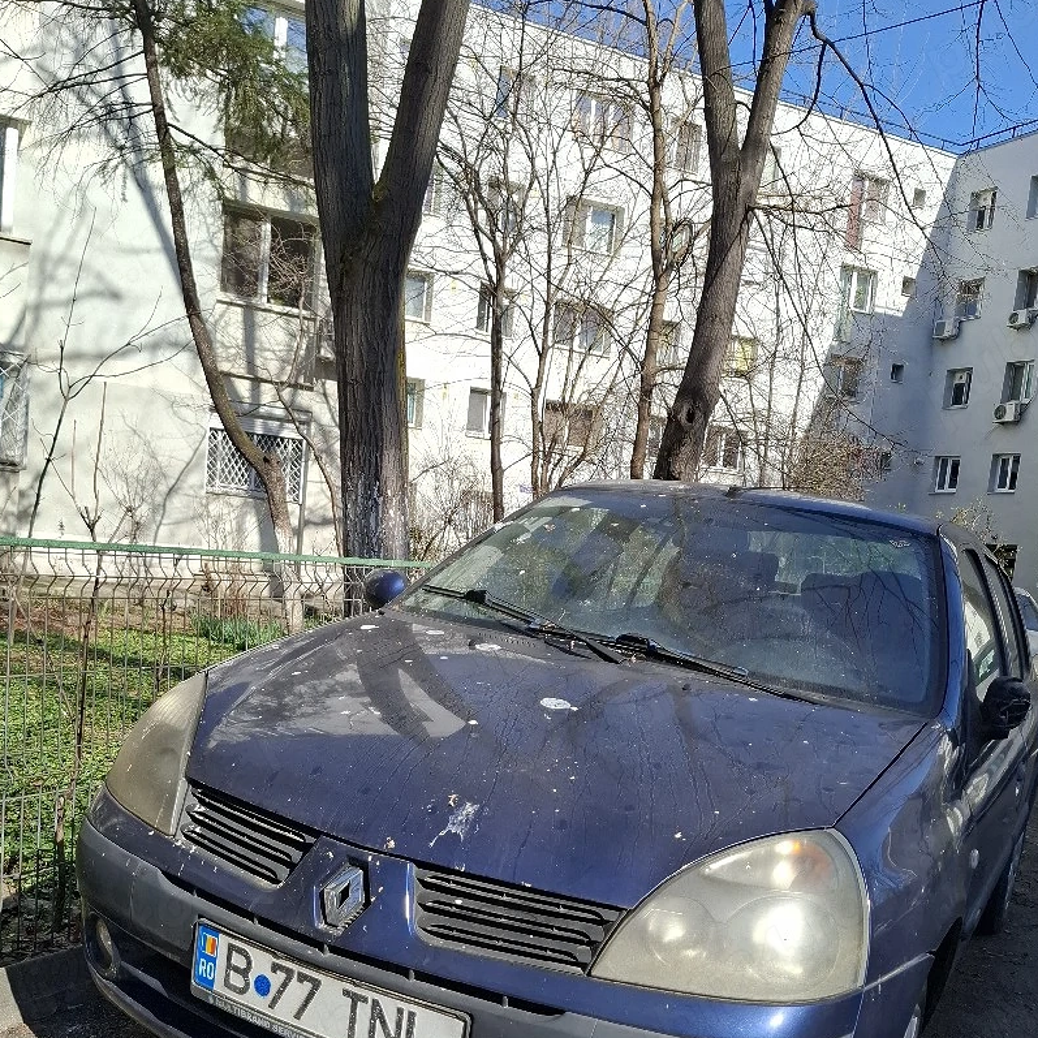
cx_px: 477
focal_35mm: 34
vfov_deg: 47.5
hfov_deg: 48.4
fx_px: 1153
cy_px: 704
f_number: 1.8
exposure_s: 1/1667
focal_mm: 5.54
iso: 50
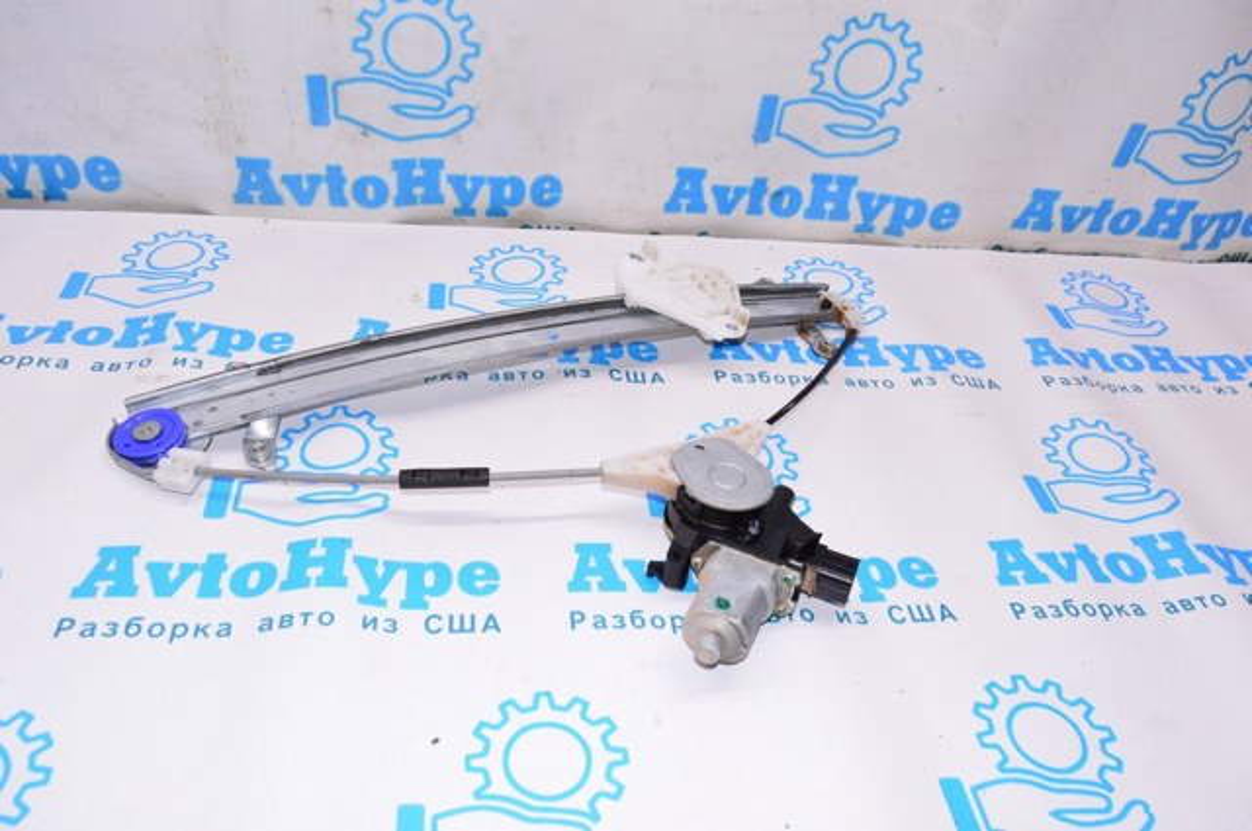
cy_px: 416
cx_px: 626
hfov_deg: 62.0
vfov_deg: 43.5
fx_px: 1042
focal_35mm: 30
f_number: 8
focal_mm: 20
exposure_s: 1/125
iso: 1600
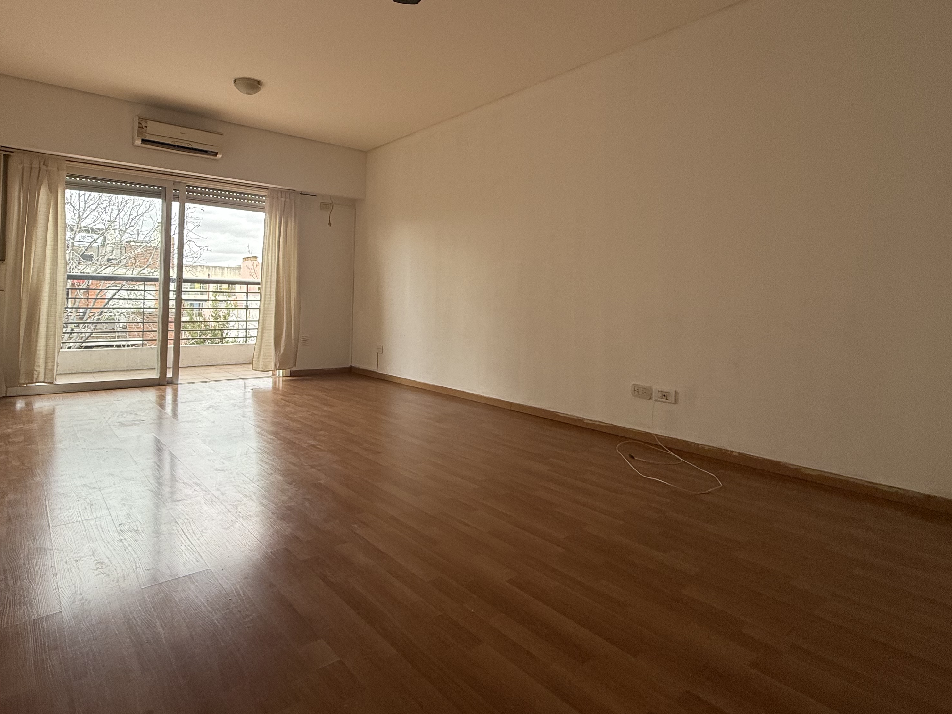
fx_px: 523
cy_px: 289
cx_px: 401
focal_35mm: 19
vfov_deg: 68.1
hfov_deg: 84.0
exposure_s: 1/102
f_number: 2.2
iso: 64
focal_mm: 2.22
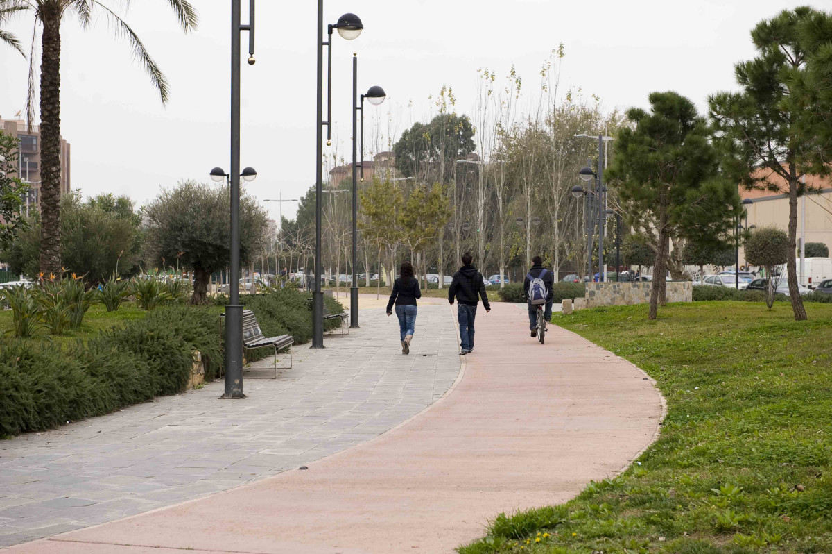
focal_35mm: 70
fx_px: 1616
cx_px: 416
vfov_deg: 19.4
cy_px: 277
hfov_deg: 28.9
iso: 200
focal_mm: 70
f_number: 6.3
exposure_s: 1/125
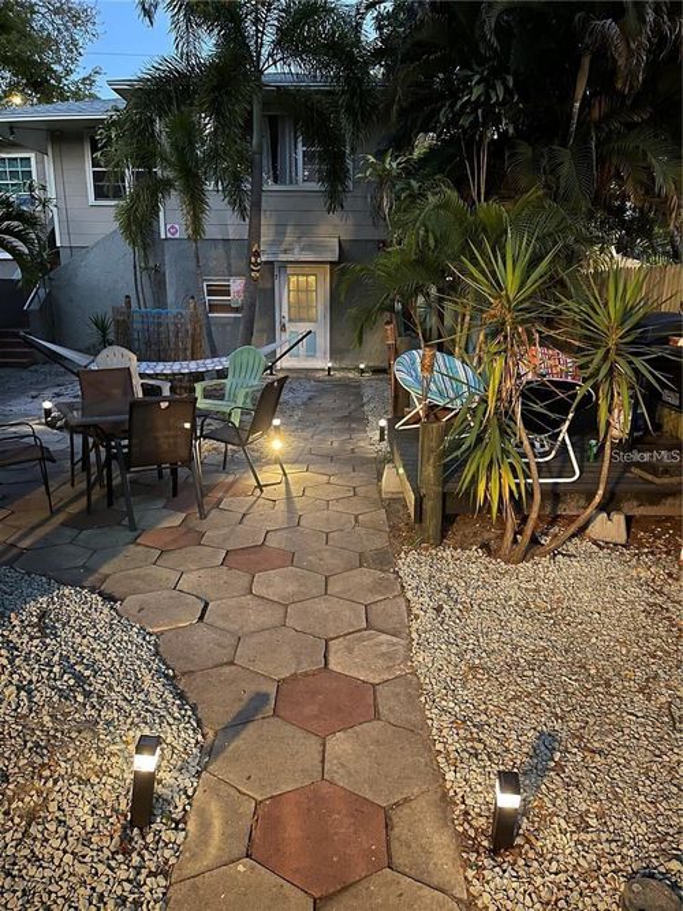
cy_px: 456
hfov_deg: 53.0
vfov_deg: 67.3
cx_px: 342
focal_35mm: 26
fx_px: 684
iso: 800
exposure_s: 1/9
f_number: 1.6
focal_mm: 5.1
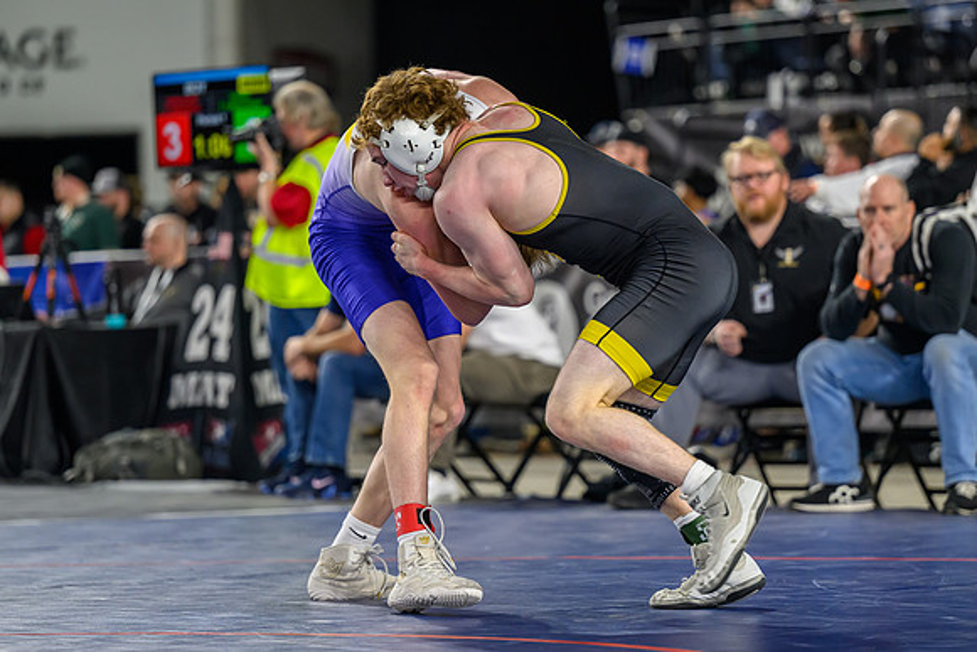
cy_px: 318
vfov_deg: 8.5
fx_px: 4412
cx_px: 513
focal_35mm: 163
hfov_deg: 12.6
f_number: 2.8
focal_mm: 130
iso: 2000
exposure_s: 1/800
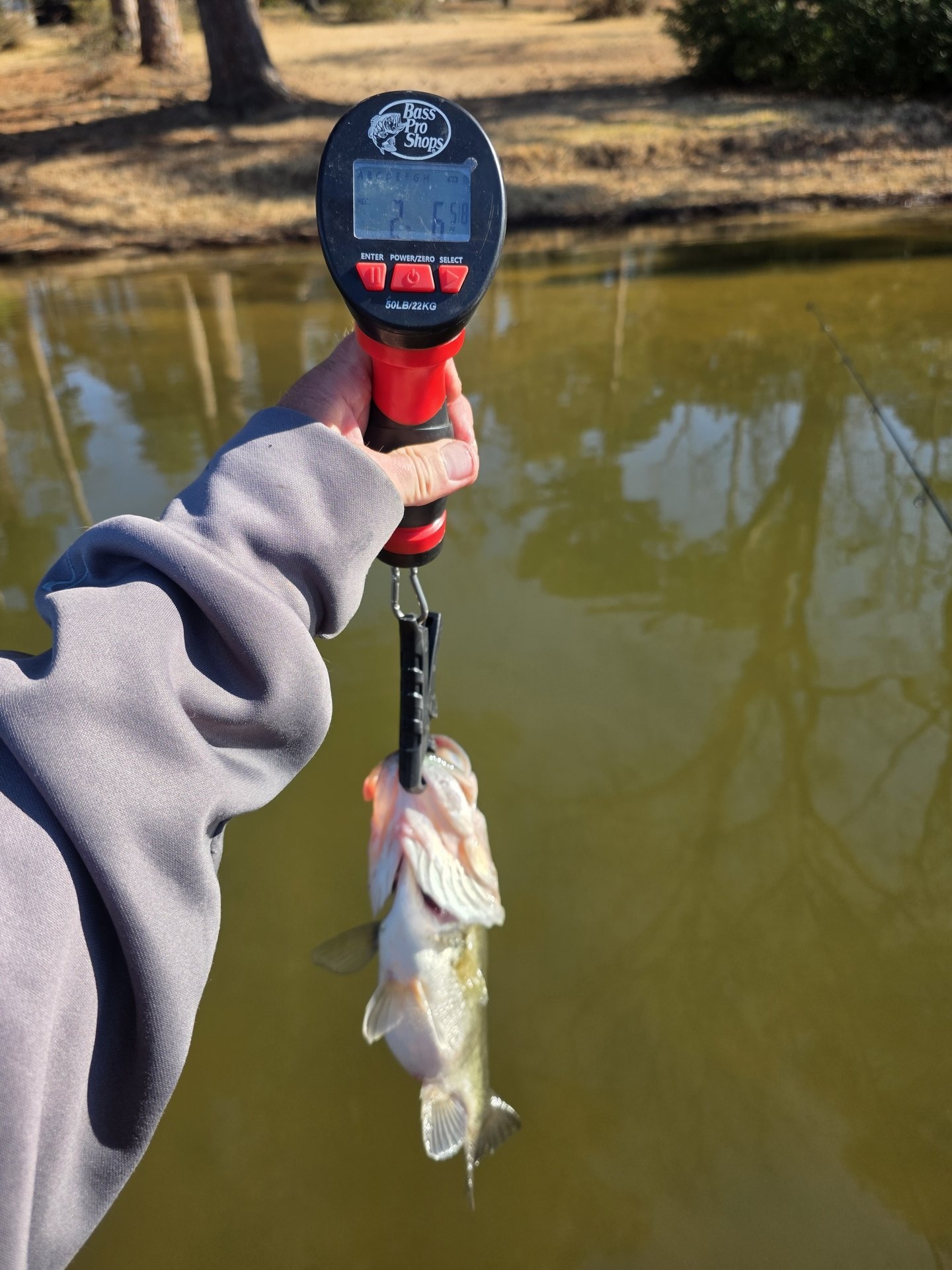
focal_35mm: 23
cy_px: 635
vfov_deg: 73.9
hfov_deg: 58.9
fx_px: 843
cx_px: 476
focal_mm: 6.3
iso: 80
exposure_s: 1/2524
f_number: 1.7
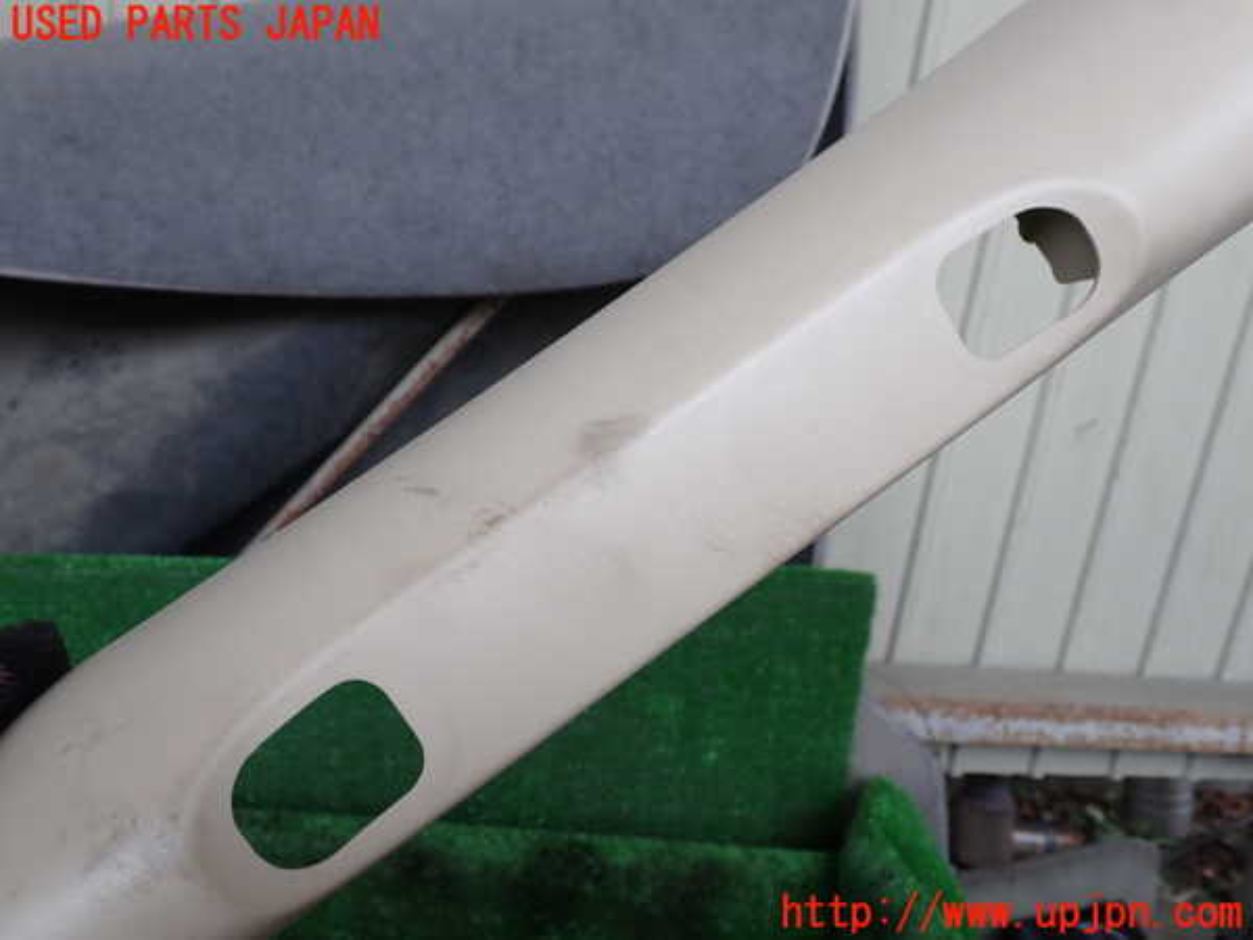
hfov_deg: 60.0
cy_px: 470
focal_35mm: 30
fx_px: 1086
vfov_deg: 46.8
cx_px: 626
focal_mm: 5.4
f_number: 3.2
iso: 100
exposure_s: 1/200
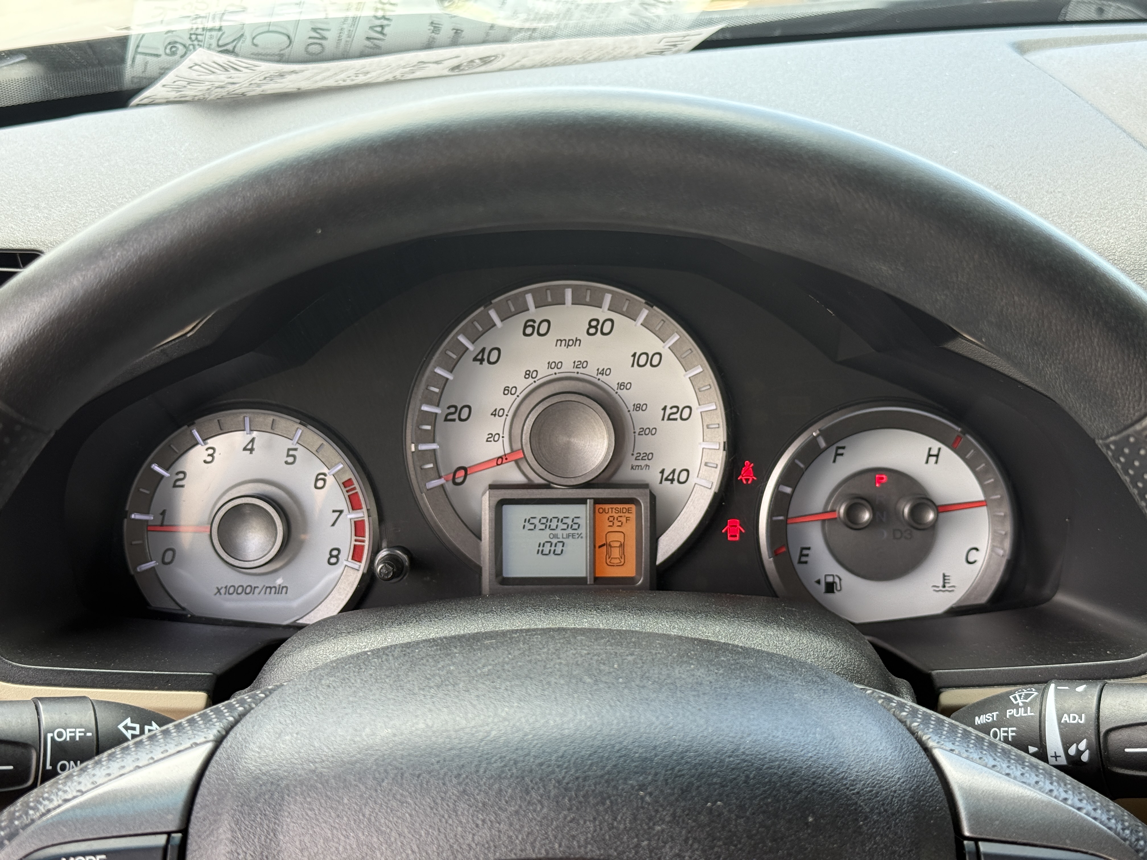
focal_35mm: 48
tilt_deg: -25.0
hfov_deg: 39.7
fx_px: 1590
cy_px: 430
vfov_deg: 30.3
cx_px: 574
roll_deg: -0.1
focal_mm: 6.76
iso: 80
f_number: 1.78
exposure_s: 1/265
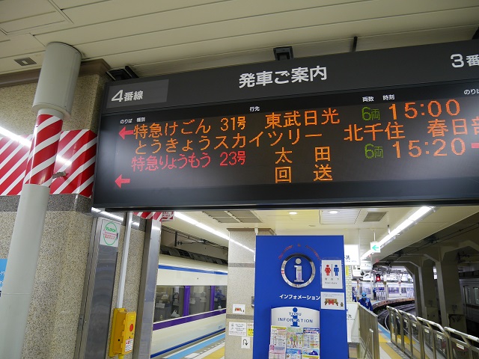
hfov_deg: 67.3
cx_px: 240
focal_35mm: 26
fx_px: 360
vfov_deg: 53.1
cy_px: 180
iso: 400
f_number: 3.5
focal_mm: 13
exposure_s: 1/60
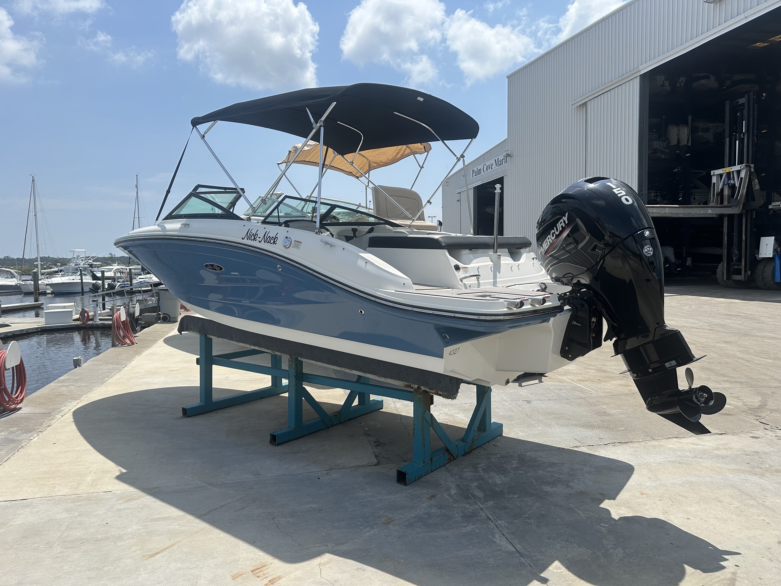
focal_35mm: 24
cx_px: 390
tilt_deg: -4.6
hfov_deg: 71.6
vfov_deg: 56.8
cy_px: 293
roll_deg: +1.0
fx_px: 541
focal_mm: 6.86
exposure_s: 1/7042
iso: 80
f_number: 1.78
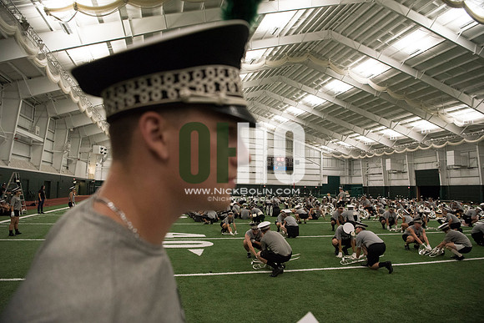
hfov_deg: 73.7
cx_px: 242
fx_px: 323
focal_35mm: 24
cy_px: 162
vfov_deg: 53.2
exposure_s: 1/400
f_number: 4
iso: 3200
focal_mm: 24
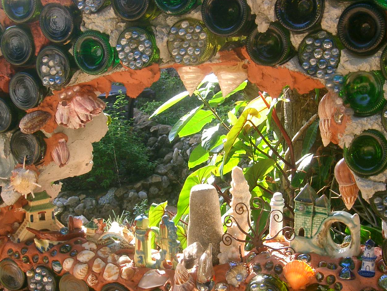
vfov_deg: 26.0
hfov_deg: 34.3
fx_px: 626
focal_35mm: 56
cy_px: 181
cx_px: 188
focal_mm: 9.2
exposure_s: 1/100
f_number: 5
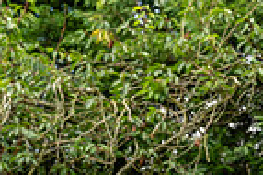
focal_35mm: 202
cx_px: 516
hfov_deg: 9.6
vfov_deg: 6.6
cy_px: 335
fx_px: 1474
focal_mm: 47
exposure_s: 1/125
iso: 160
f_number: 7.1
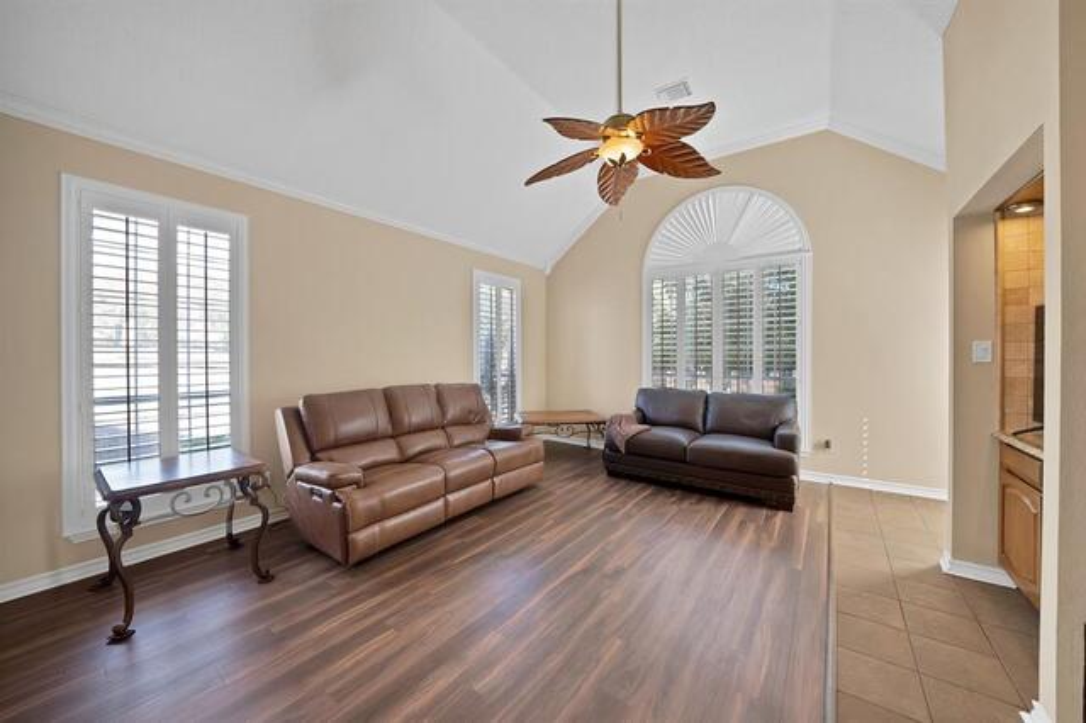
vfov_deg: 89.9
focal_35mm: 12
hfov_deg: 112.6
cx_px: 543
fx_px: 362
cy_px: 362
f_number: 9
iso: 640
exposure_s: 1/6
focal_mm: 12
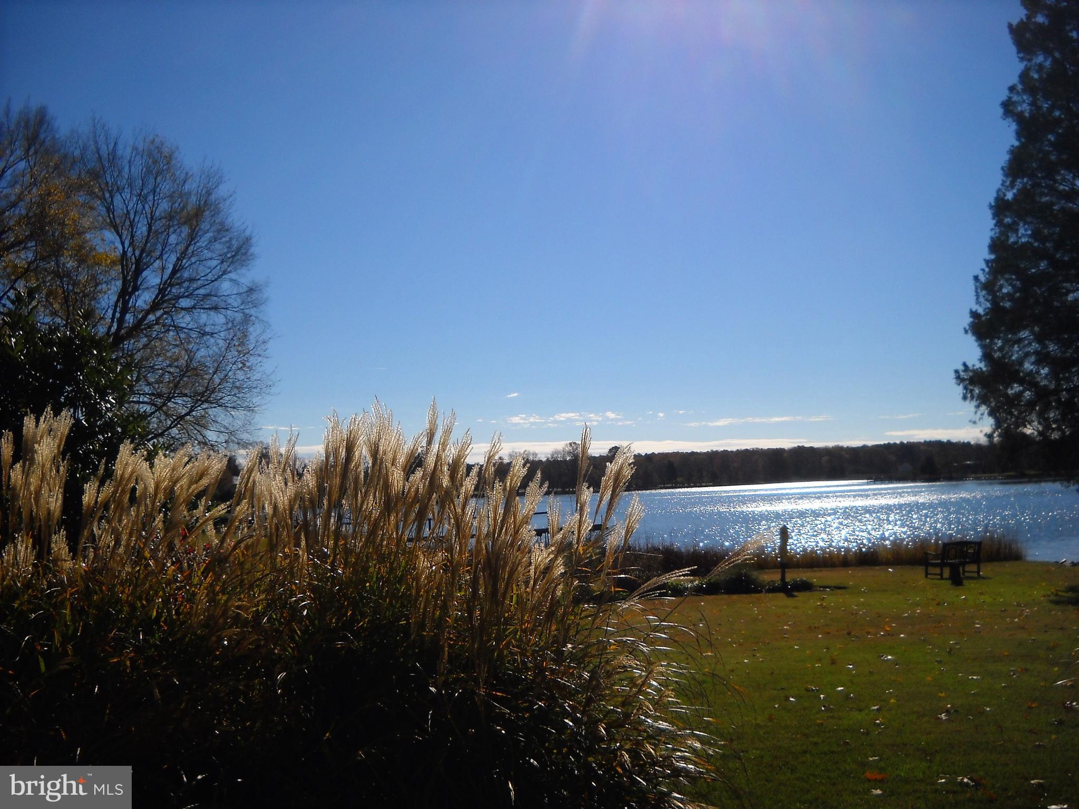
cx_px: 540
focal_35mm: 41
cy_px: 404
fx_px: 1278
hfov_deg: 45.8
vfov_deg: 35.1
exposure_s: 1/1000
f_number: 5.5
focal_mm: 6.72
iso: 64
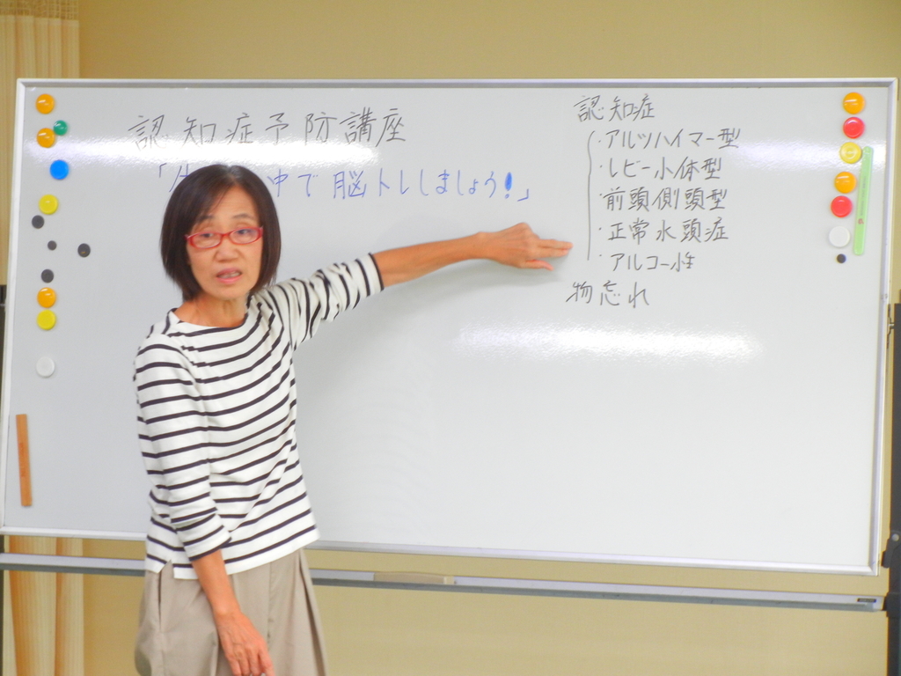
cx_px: 450
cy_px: 338
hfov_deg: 13.0
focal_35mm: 152
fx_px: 3956
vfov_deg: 9.8
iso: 400
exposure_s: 1/23.6
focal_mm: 27.4
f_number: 4.6
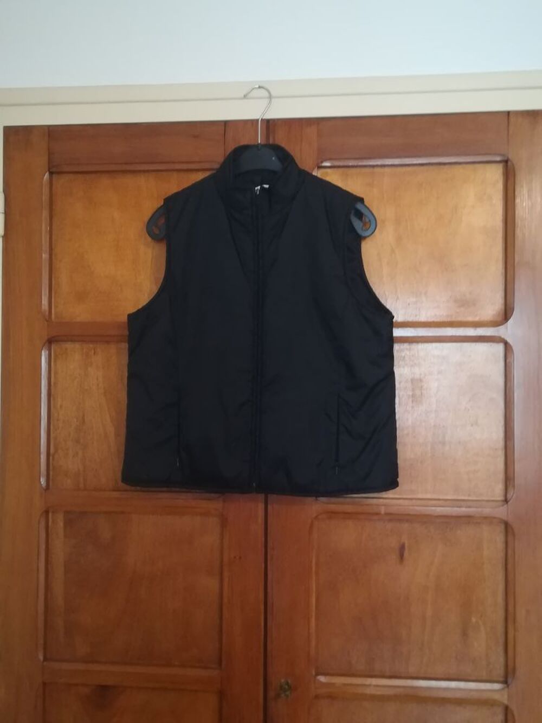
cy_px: 362
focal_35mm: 34
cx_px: 271
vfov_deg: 54.0
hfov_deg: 41.8
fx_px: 710
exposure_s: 1/14.3
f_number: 2.2
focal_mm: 3.83
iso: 500
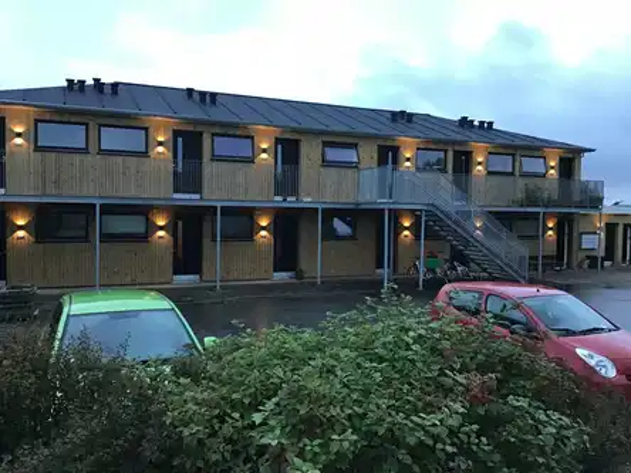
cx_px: 316
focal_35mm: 31
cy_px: 236
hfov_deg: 58.4
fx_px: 565
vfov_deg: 45.4
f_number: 2.4
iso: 160
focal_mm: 3.3
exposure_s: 1/33
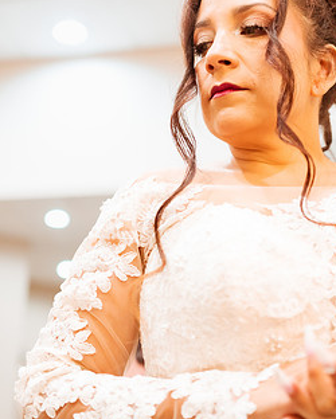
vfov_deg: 30.9
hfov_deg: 24.9
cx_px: 227
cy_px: 222
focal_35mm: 61
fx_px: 758
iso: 1250
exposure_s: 1/400
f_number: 1.8
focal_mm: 35
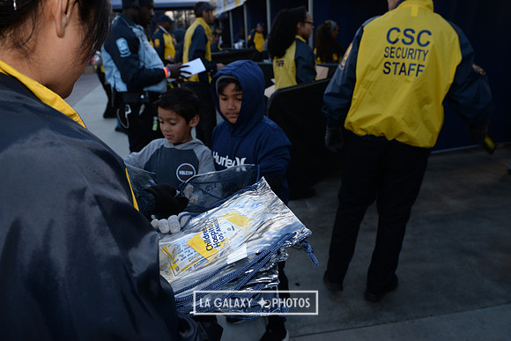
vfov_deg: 46.4
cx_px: 256
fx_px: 398
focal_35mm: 28
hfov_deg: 65.5
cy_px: 170
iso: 800
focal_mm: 28
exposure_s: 1/125
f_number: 7.1
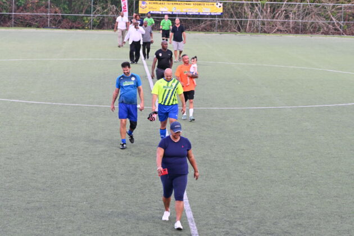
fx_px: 1180
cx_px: 177
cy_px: 118
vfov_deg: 11.4
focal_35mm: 120
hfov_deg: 17.1
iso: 1600
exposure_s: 1/1000
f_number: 3.2
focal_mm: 80
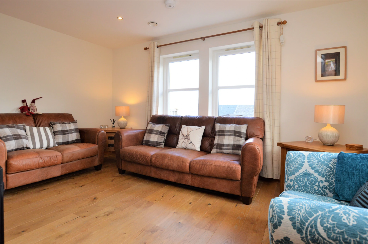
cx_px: 184
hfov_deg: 90.1
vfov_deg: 67.3
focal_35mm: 18
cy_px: 122
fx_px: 184
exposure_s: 1/100
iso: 400
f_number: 5
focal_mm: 12
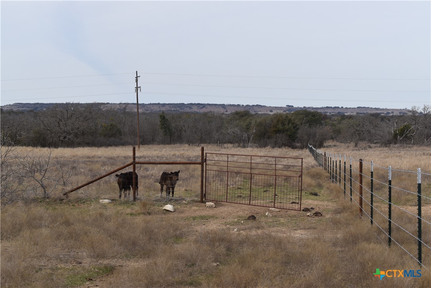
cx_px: 216
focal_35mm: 82
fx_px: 988
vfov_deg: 16.6
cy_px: 144
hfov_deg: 24.6
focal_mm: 55
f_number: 8
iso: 100
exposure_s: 1/250
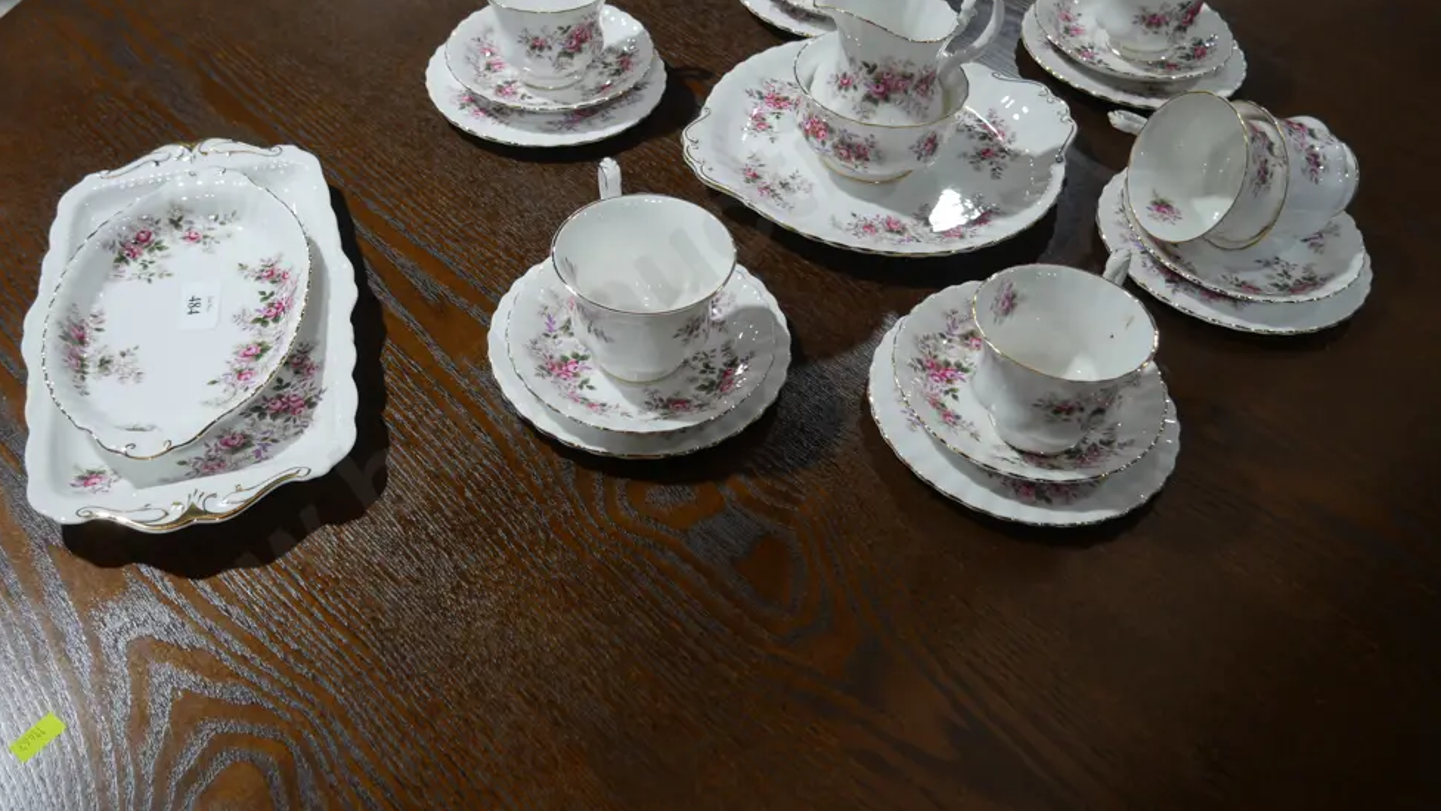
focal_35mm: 32
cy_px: 261
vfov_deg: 36.3
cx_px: 687
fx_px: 1223
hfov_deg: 61.0
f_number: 3.5
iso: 200
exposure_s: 1/60
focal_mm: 14
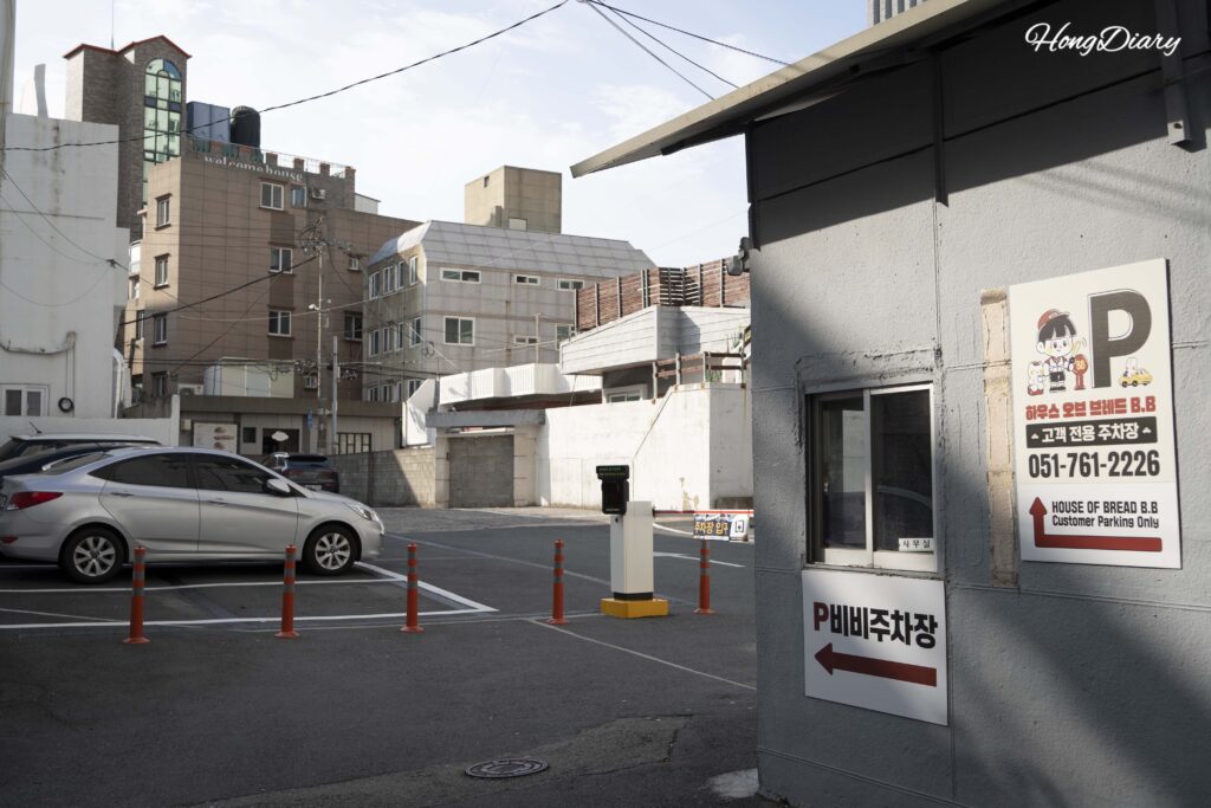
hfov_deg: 53.1
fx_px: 1211
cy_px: 404
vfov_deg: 36.9
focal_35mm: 36
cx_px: 606
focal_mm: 36
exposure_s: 1/250
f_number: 6.3
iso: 100
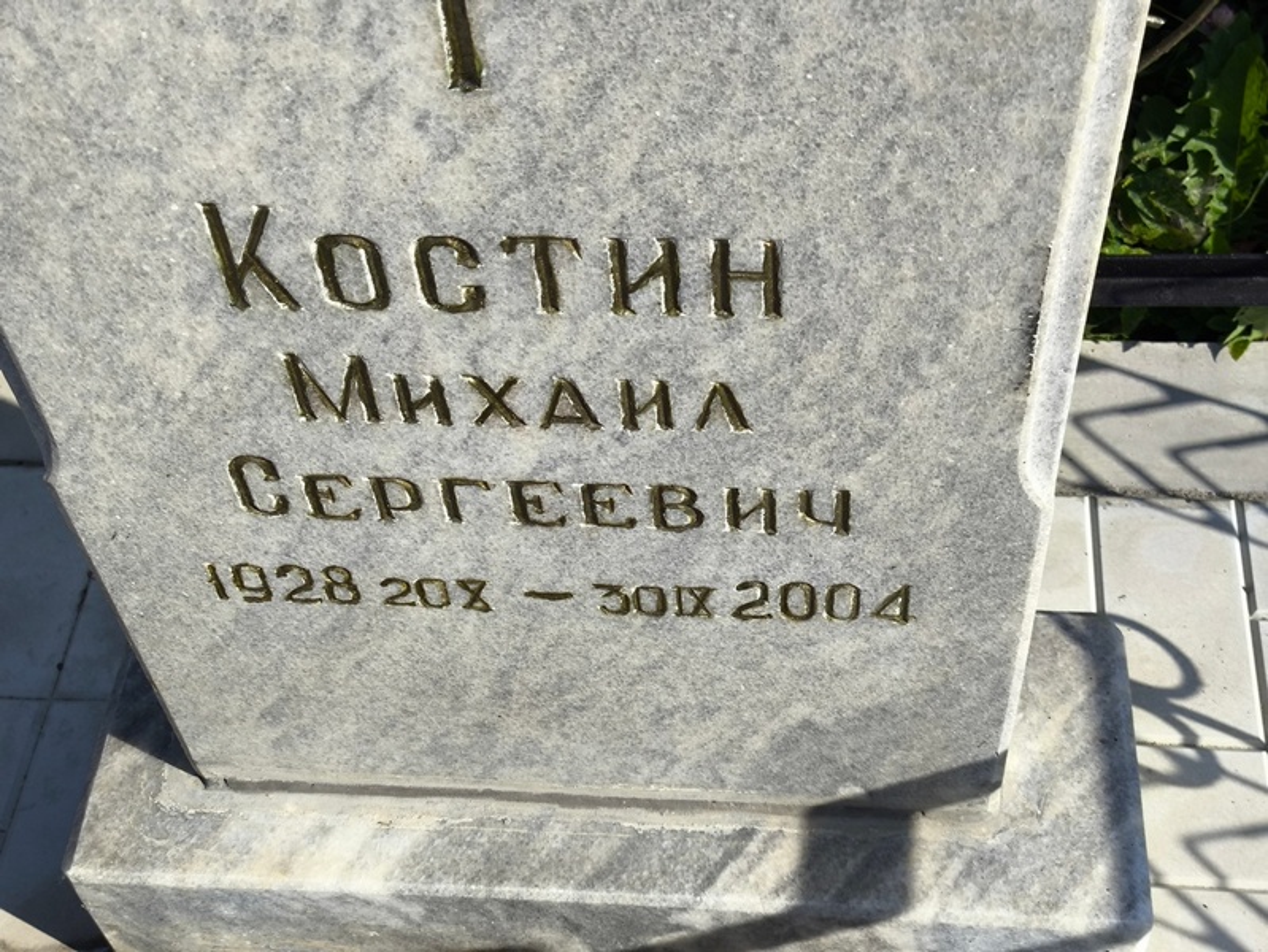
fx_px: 1832
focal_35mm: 50
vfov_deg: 29.1
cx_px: 634
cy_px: 476
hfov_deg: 38.2
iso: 50
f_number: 1.7
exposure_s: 1/1046
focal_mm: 4.71
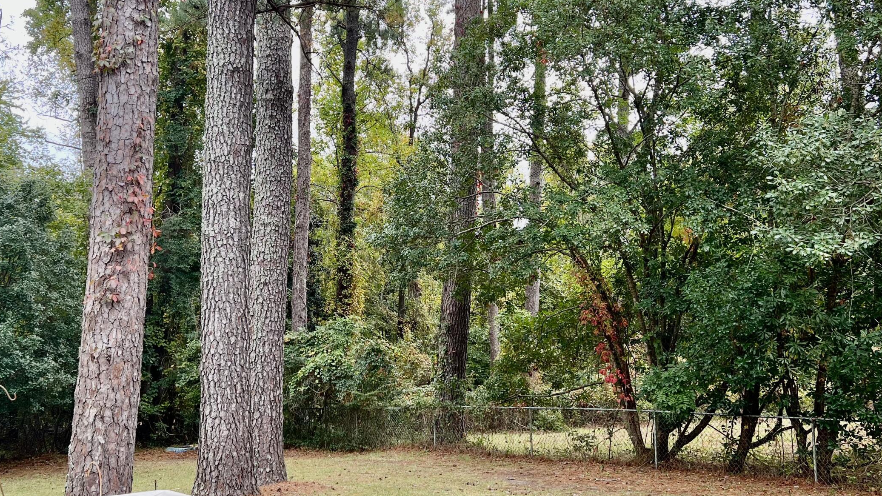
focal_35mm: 41
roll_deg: +0.9
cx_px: 362
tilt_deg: +6.3
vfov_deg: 29.0
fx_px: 959
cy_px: 237
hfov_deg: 49.2
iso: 50
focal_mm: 5.7
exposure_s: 1/431
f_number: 1.5
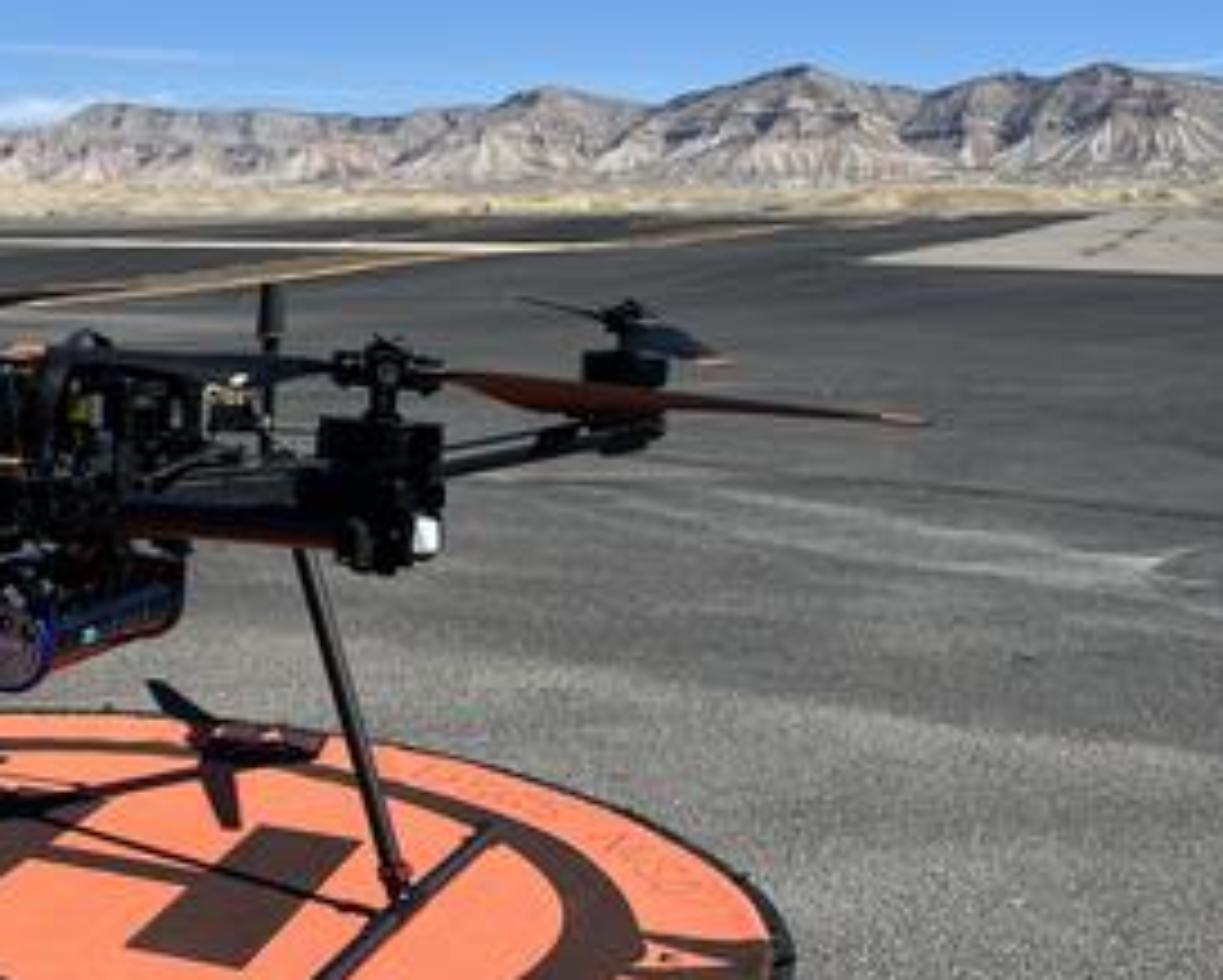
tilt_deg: -6.7
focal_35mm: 56
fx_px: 2028
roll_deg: -0.3
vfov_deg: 27.2
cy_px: 481
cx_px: -108
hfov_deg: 30.2
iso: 50
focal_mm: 5.7
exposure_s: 1/5319
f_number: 1.5
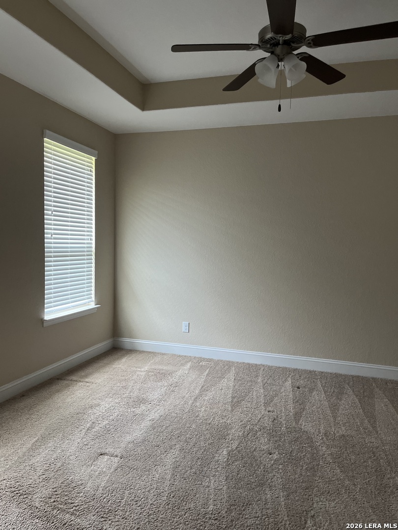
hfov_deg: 53.1
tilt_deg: -3.0
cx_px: 199
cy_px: 265
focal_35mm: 26
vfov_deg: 67.3
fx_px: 399
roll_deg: -1.5
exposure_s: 1/60
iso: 400
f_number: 1.6
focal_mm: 5.1
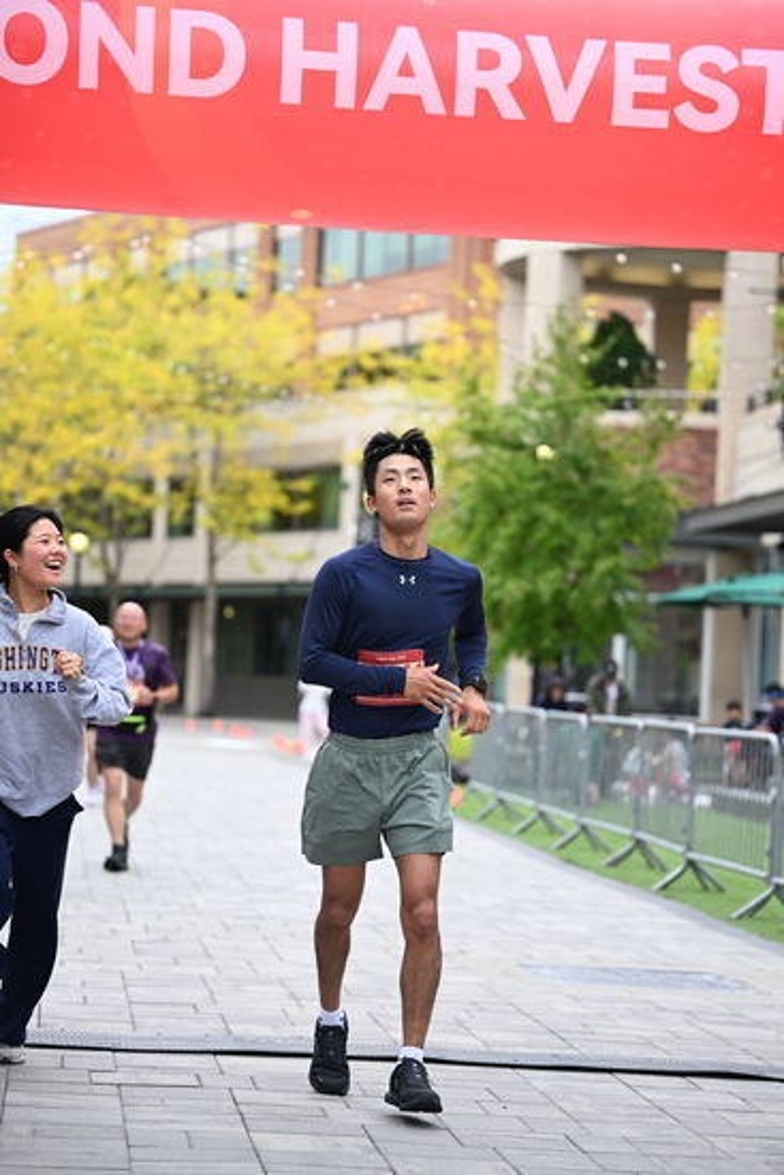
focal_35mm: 94
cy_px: 588
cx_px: 392
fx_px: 3068
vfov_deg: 21.7
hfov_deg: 14.6
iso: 640
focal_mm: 94
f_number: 2.8
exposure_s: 1/2000
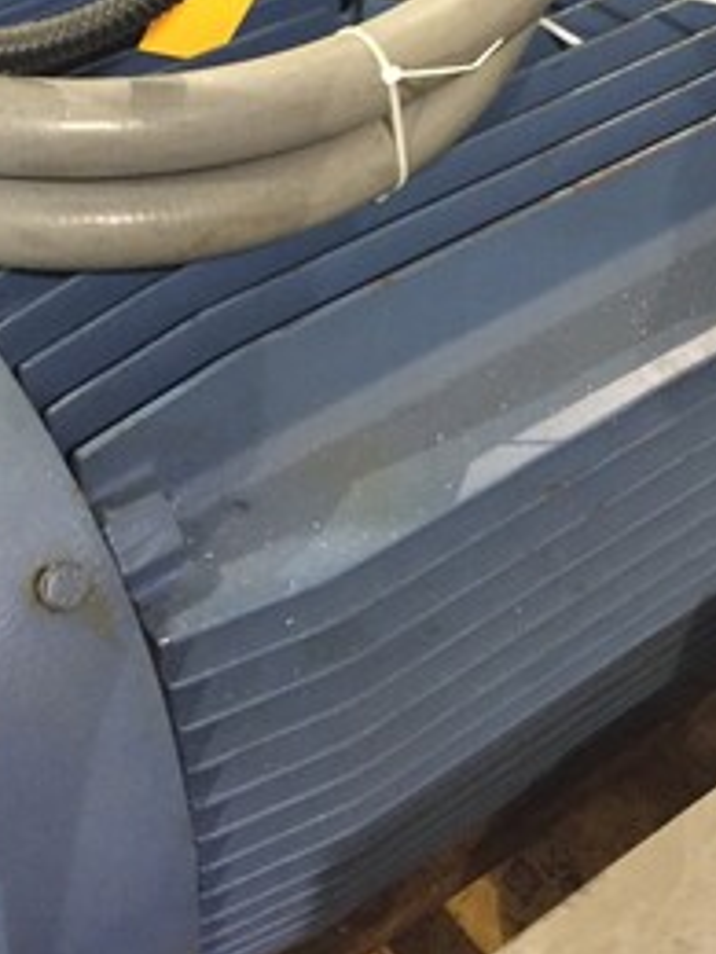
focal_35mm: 67
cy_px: 154
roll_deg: -1.0
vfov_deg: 28.2
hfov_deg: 21.9
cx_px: 367
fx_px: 1848
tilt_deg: -39.5
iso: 250
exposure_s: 1/15
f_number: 2.2
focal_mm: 4.15
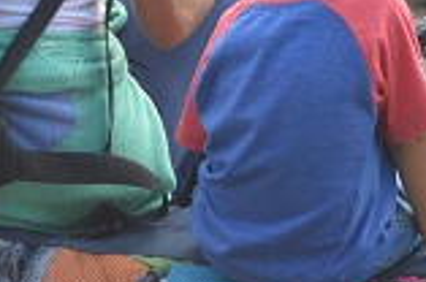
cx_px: 141
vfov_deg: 4.0
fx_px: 4028
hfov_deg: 6.1
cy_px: -27
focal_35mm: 341
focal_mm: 55
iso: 220
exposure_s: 1/125
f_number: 5.6
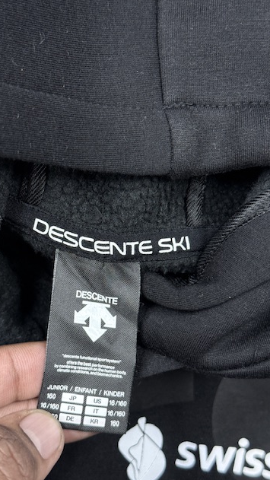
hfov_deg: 22.6
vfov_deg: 39.2
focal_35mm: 53
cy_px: 239
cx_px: 101
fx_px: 674
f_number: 1.78
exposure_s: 1/100
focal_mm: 6.76
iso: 160
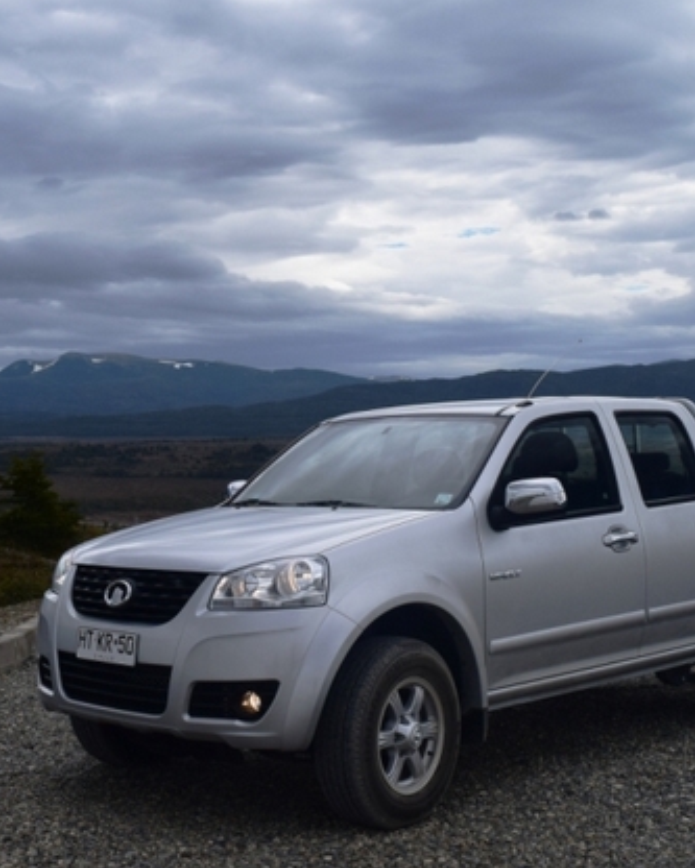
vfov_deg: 33.0
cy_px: 378
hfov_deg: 26.6
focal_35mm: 57
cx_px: 223
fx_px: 1463
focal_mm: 21
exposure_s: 1/320
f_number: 10
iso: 400
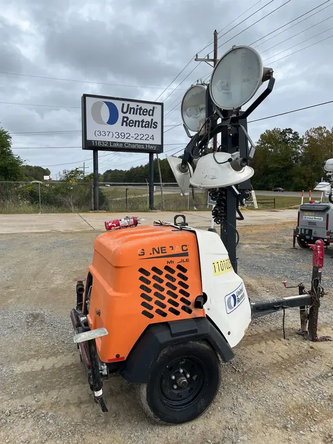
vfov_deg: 67.3
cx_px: 166
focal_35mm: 26
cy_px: 222
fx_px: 333
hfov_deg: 53.1
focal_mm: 5.1
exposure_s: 1/1580
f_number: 1.6
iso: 50
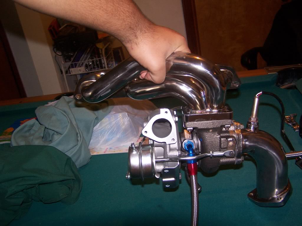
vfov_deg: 37.7
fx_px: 332
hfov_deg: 49.0
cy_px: 113
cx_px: 151
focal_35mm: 38
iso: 140
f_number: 2.8
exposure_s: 1/60
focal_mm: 6.3
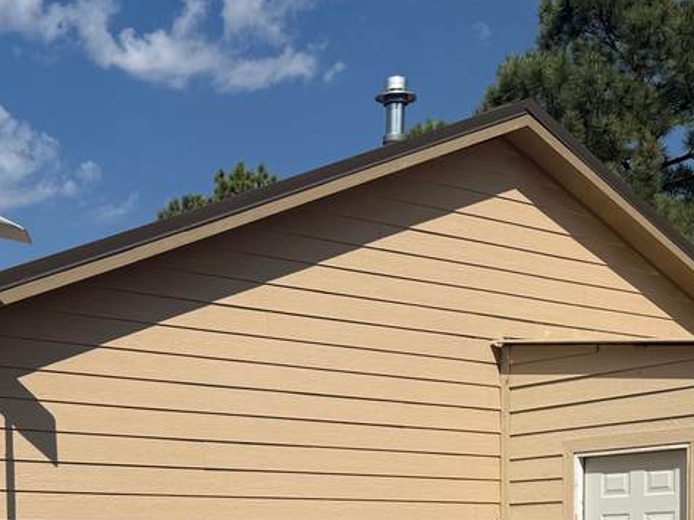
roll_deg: +0.6
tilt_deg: -1.4
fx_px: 1302
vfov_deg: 21.2
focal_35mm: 65
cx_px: 280
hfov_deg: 29.8
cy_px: 604
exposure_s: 1/9091
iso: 80
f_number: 1.78
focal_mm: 6.76
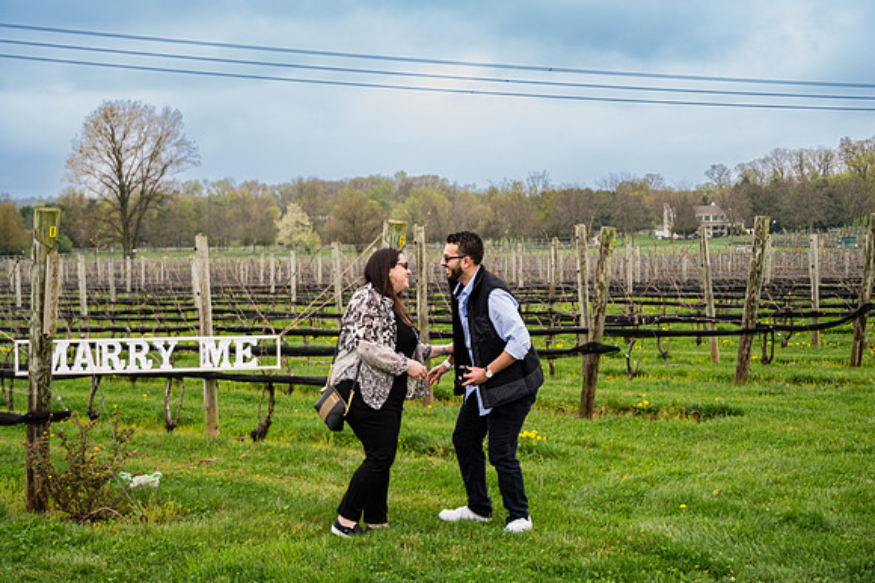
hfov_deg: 36.9
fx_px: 1310
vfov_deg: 25.1
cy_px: 292
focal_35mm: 54
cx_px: 438
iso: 64
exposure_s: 1/125
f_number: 4
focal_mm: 52
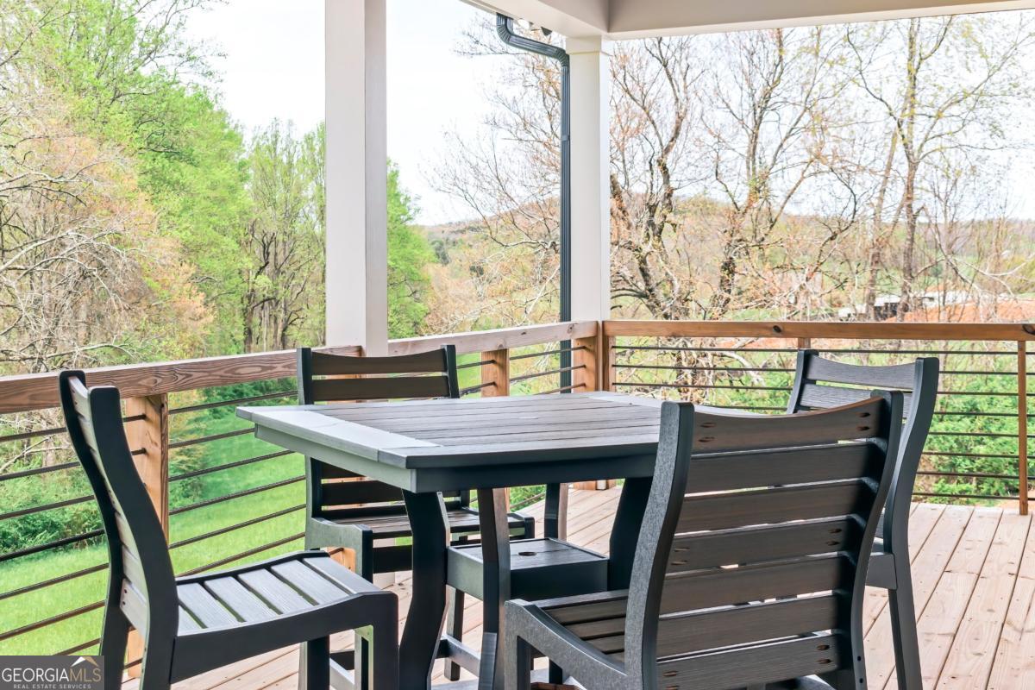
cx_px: 518
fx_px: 1337
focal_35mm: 46
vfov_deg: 28.9
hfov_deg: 42.3
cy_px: 345
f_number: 5.6
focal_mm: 31
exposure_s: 1/50
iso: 100
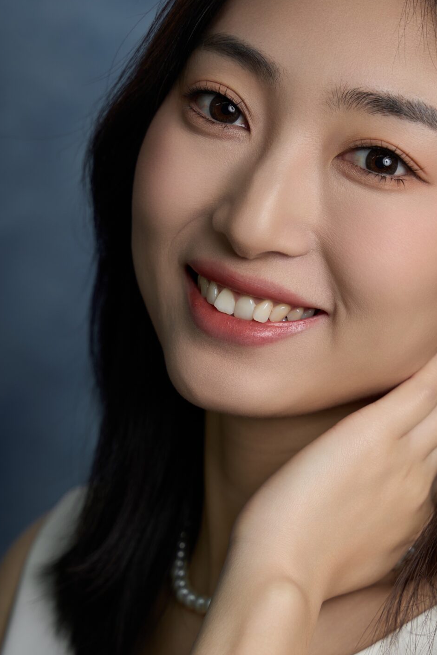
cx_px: 348
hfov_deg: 10.8
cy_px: 388
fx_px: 2312
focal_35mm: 127
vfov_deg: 16.1
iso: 160
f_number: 4
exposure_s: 1/125
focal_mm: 70
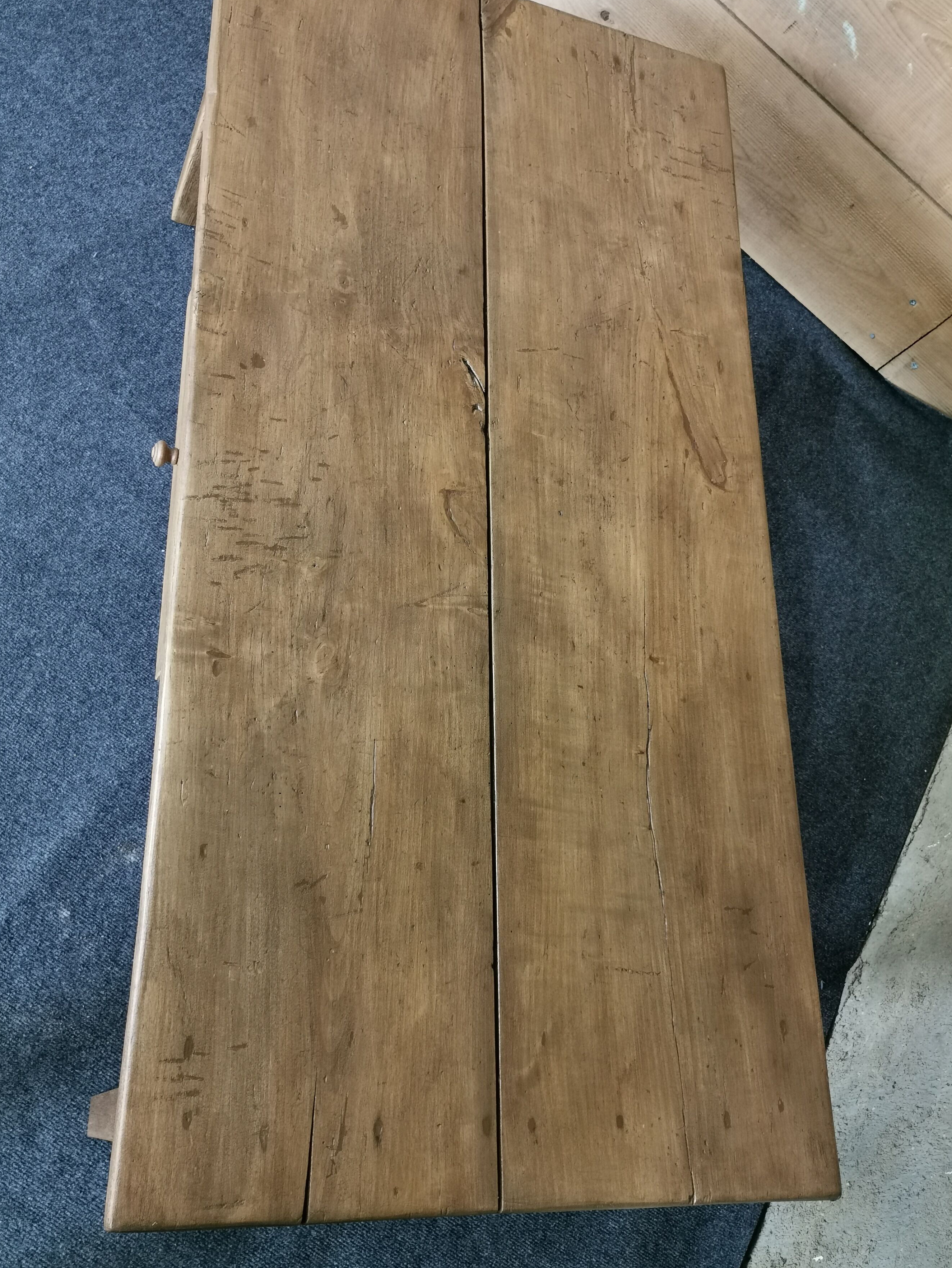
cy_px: 632
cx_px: 486
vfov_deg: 56.8
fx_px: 1173
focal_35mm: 32
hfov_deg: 44.2
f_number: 1.8
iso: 125
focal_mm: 5.58
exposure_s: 1/50
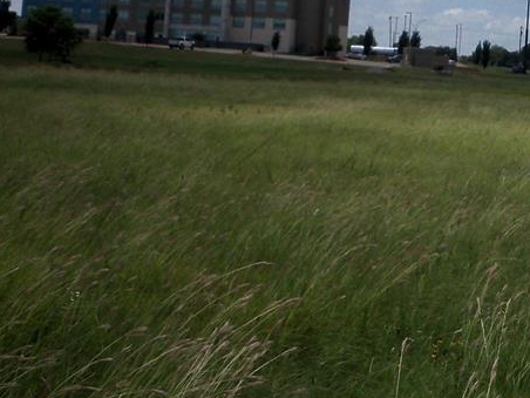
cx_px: 515
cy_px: -32
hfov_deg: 22.0
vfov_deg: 16.7
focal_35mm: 86
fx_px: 1317
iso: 100
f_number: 5.6
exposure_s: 1/800
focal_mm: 6.3
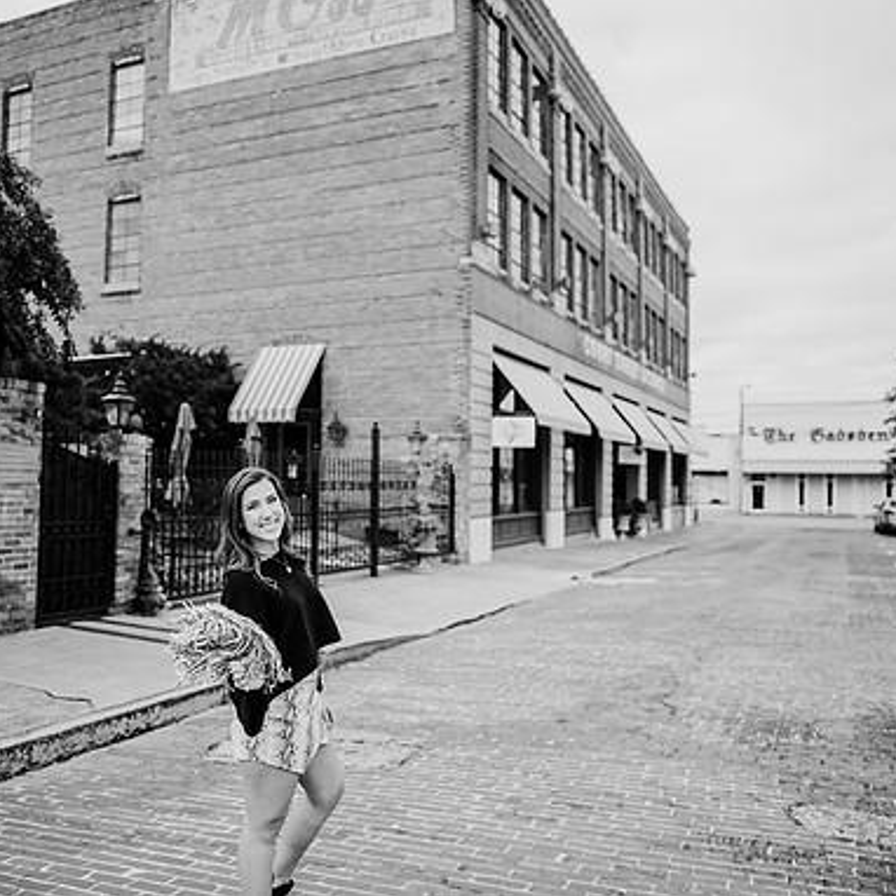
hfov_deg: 52.3
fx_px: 908
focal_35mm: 31
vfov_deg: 52.5
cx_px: 368
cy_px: 444
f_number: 2.2
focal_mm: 24
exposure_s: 1/640
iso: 160
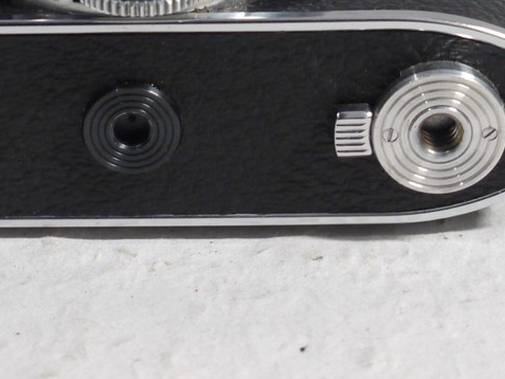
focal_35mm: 151
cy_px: -89
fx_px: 2203
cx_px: 65
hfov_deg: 13.0
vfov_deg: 9.7
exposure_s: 1/13
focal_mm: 30
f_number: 5.6
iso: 800
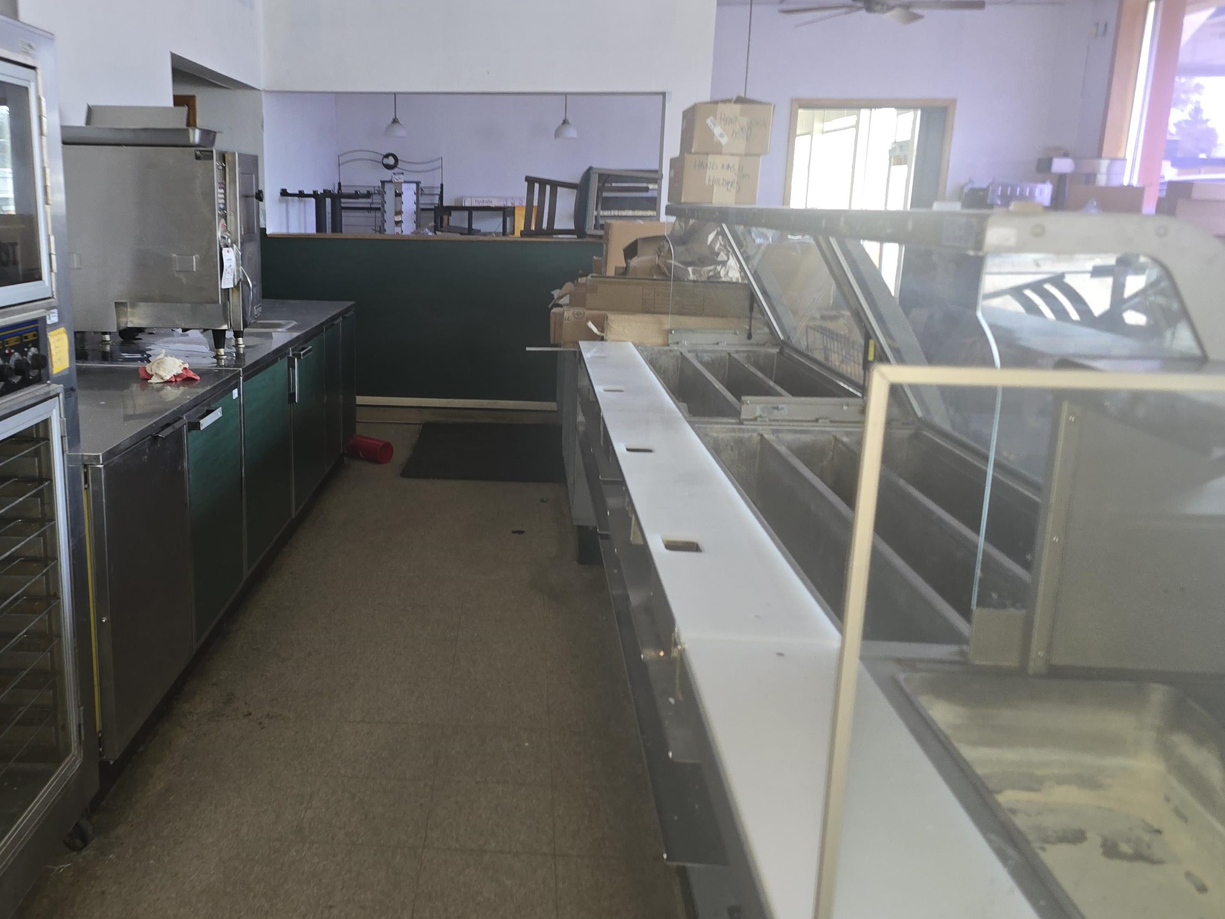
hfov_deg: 57.4
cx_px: 434
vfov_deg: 45.4
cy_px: 441
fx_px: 1097
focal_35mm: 31
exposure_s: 1/13.4
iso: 125
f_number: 1.7
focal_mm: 6.3
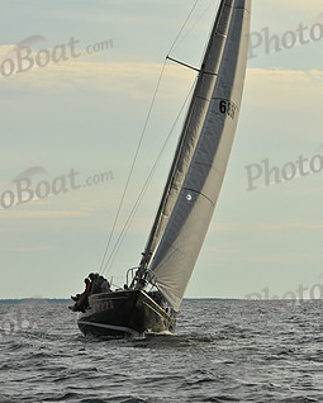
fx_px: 2959
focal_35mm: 248
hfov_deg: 6.2
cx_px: 179
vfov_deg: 7.8
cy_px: 110
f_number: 11
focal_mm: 145
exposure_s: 1/1000
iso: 320
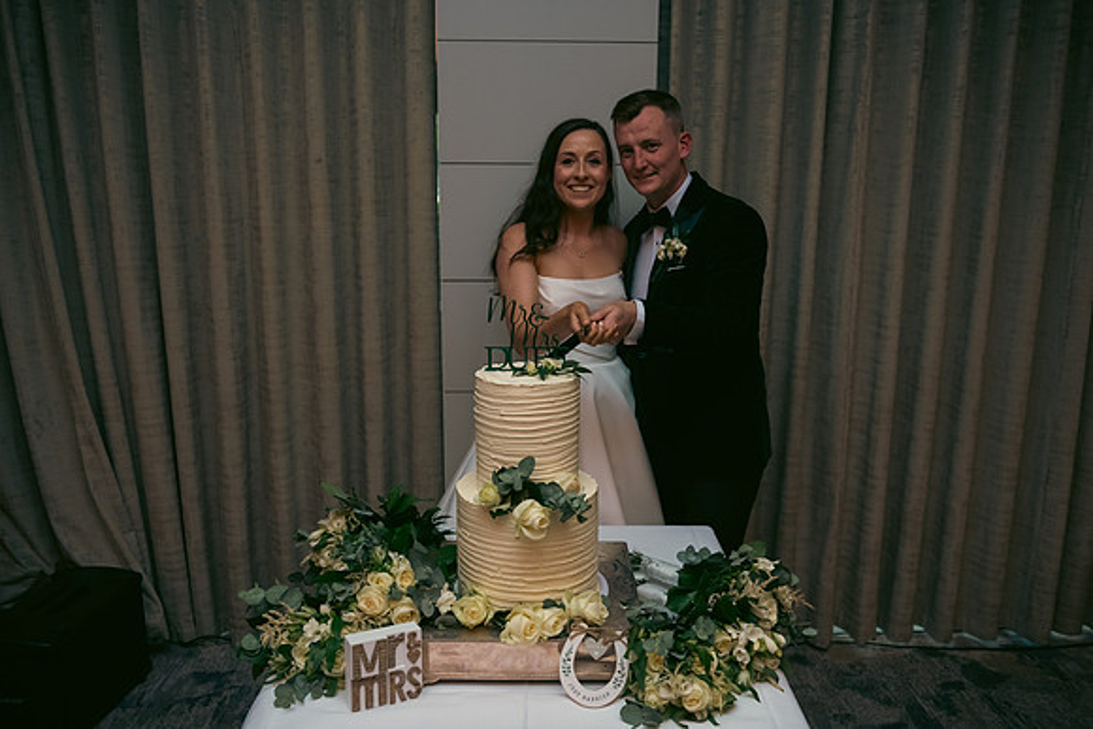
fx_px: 850
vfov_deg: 46.4
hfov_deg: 65.5
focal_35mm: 28
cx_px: 546
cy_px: 364
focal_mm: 28
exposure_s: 1/160
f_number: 3.5
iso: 800
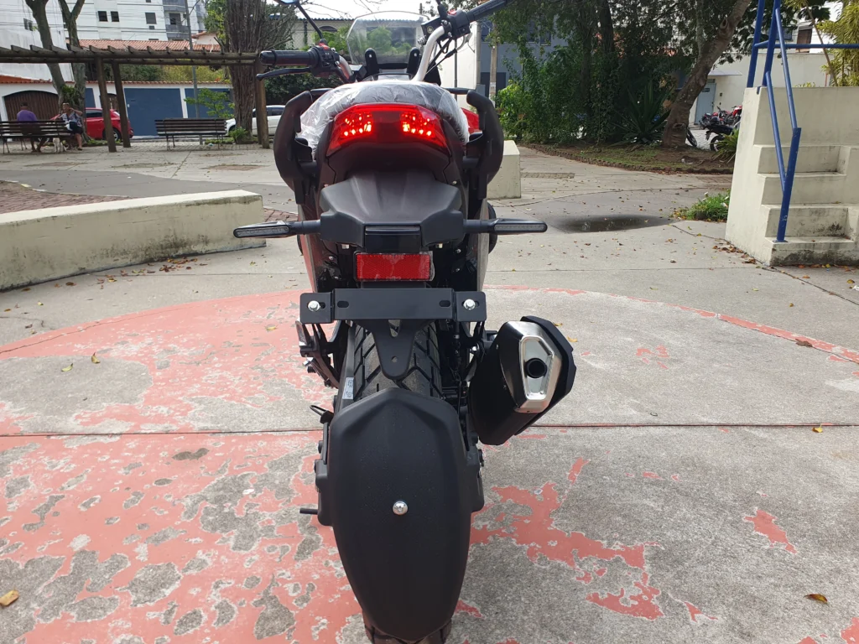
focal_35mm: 26
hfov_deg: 67.3
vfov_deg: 53.1
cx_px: 430
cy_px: 322
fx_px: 645
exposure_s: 1/656
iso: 50
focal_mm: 4.32
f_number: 2.4
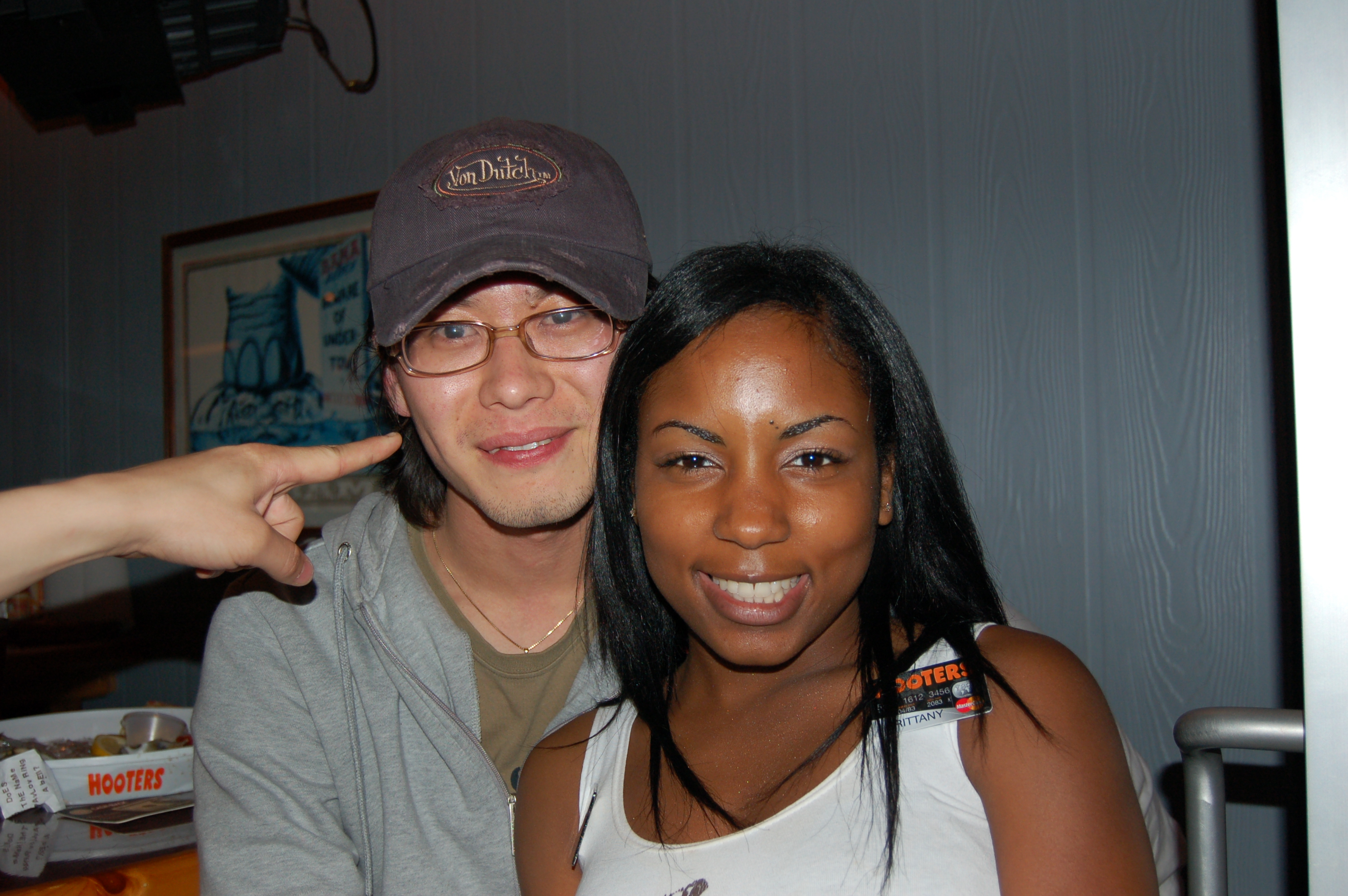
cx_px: 674
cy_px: 448
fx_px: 1459
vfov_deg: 34.1
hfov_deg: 49.6
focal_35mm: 39
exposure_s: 1/60
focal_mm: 26
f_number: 4.2
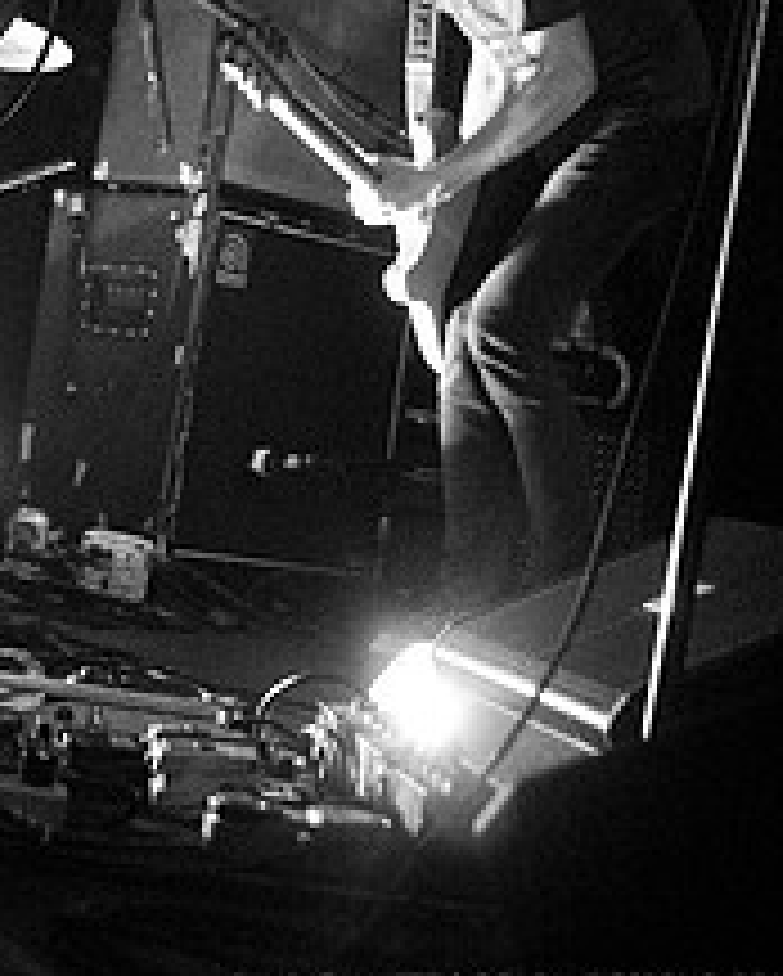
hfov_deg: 15.0
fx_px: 2950
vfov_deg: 18.3
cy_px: -4
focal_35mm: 102
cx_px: 133
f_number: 2.8
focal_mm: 35
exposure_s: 1/200
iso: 1600
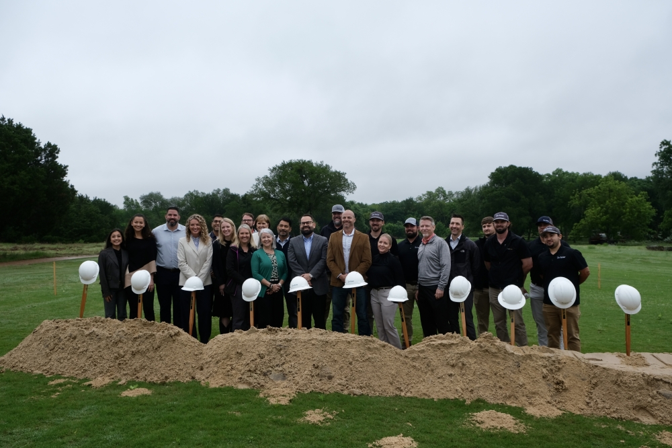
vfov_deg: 44.9
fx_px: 541
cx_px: 336
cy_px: 224
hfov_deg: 63.7
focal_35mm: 29
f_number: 5.6
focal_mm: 19.6
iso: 160
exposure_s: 1/180
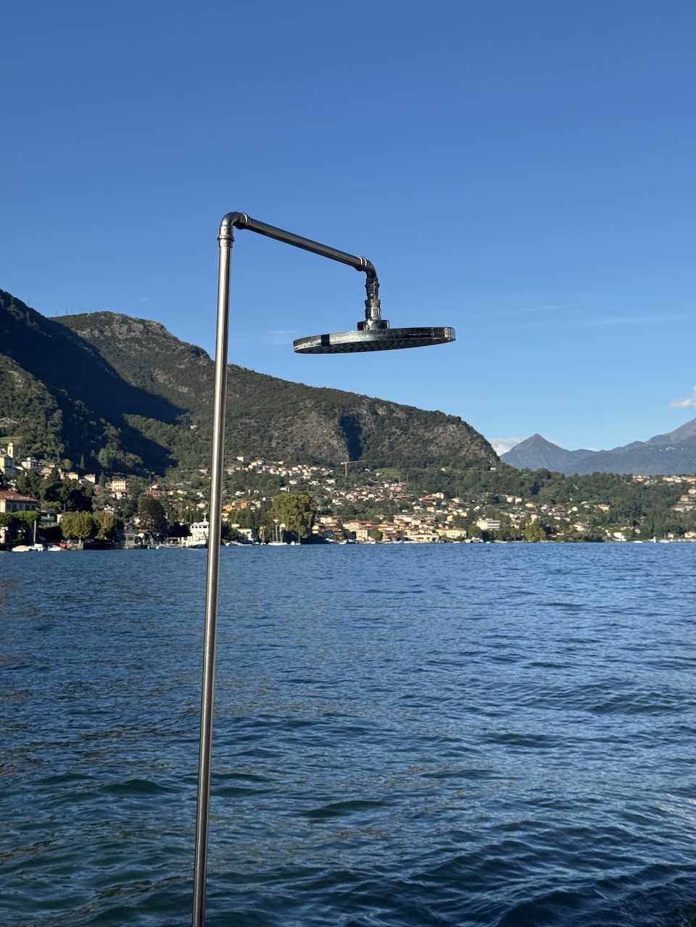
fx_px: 1287
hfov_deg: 30.3
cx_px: 348
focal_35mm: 48
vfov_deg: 39.7
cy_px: 464
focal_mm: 6.76
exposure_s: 1/4608
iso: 64
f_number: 1.78
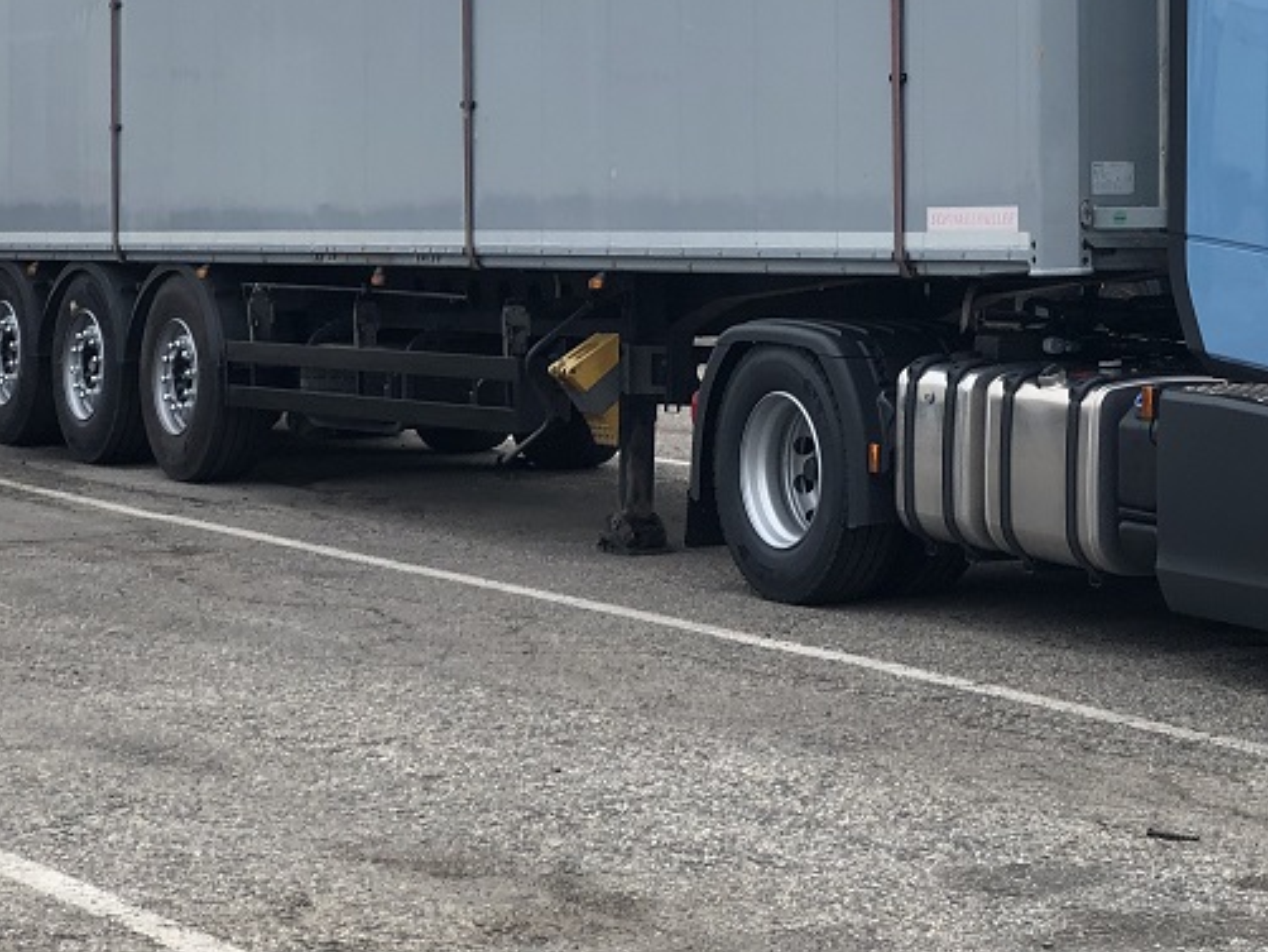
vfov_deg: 13.9
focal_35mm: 106
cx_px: 1066
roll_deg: -0.1
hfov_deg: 18.3
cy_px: 167
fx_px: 3885
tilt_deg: +0.7
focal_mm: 6
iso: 16
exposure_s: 1/226
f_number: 2.4
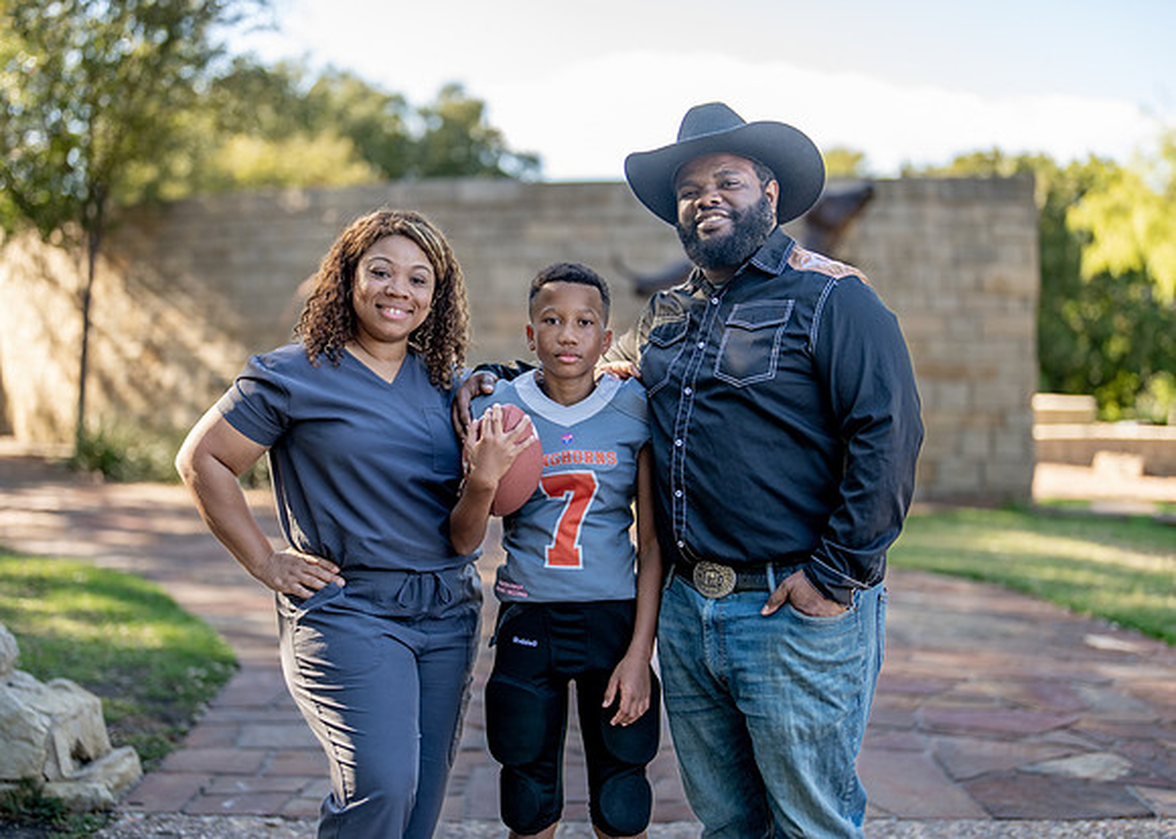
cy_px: 420
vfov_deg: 27.0
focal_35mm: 52
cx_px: 588
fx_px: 1749
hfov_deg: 37.2
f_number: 1.2
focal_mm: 50
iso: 100
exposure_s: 1/1000
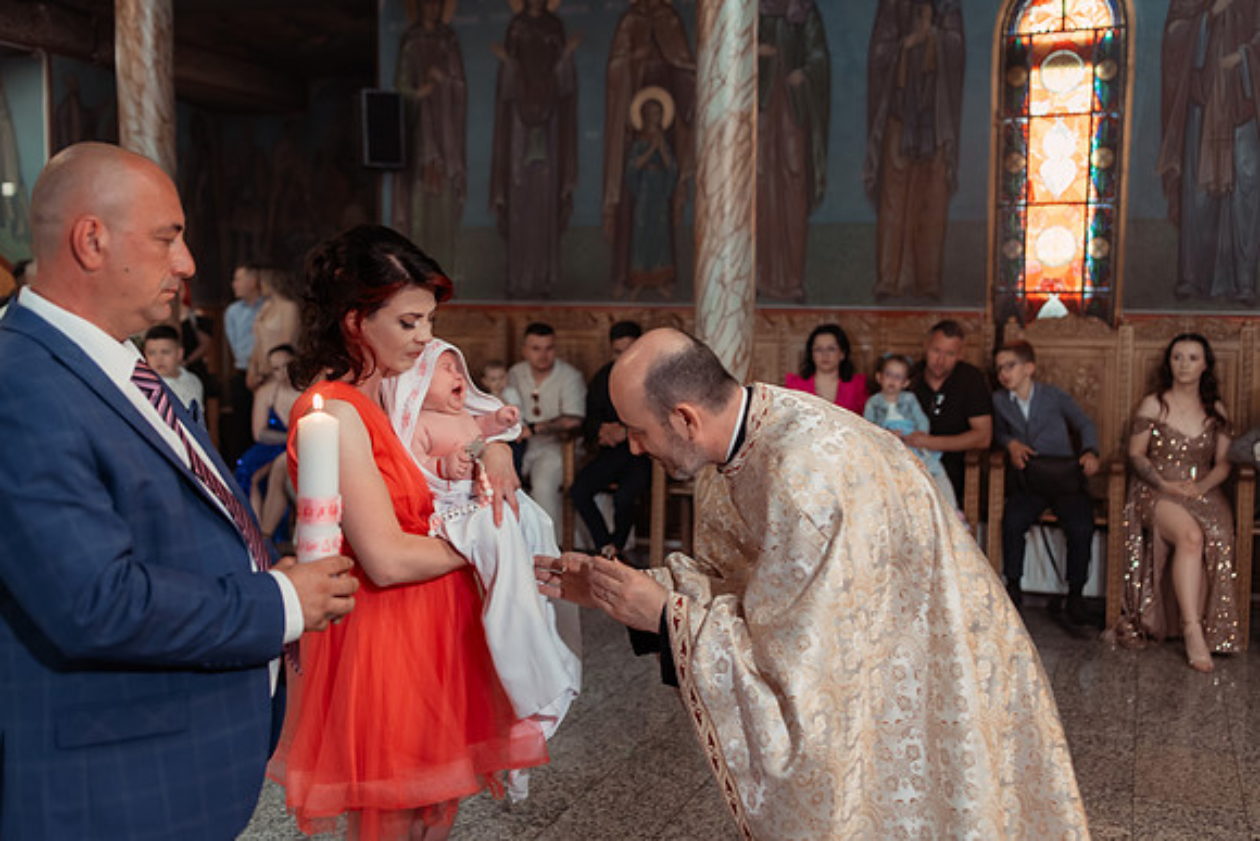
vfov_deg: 37.2
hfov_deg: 53.5
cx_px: 630
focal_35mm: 36
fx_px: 1249
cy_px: 420
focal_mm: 35
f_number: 2.5
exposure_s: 1/200
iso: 1600
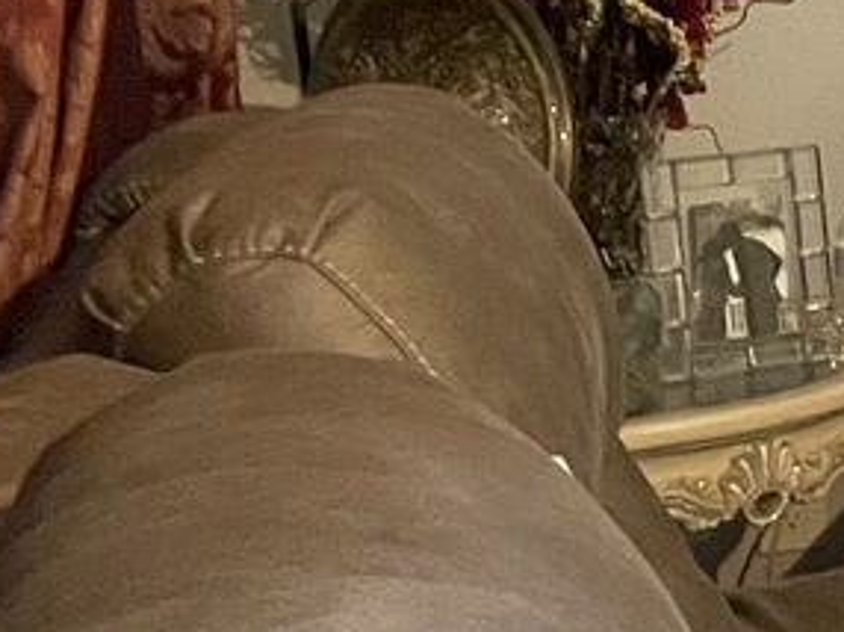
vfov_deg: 11.1
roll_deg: +0.0
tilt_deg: -2.9
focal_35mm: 131
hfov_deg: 11.9
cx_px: 2086
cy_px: -148
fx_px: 3191
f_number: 1.6
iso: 800
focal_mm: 4.2
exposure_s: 1/30
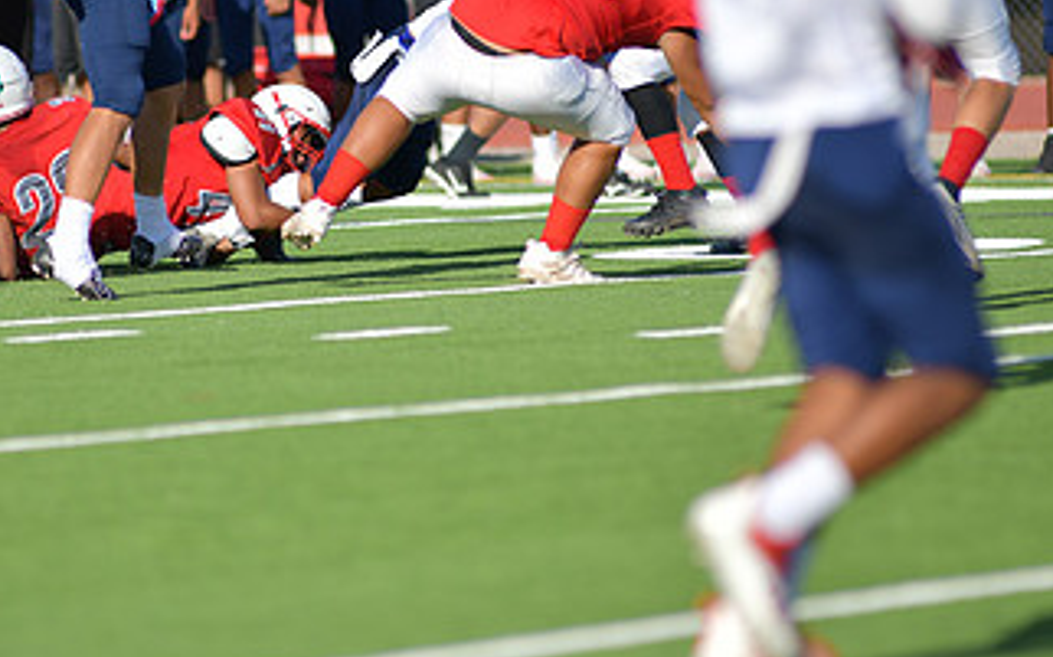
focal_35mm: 551
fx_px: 15807
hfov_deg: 3.8
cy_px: 178
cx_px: 317
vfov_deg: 2.4
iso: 90
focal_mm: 300
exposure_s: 1/2000
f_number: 3.5
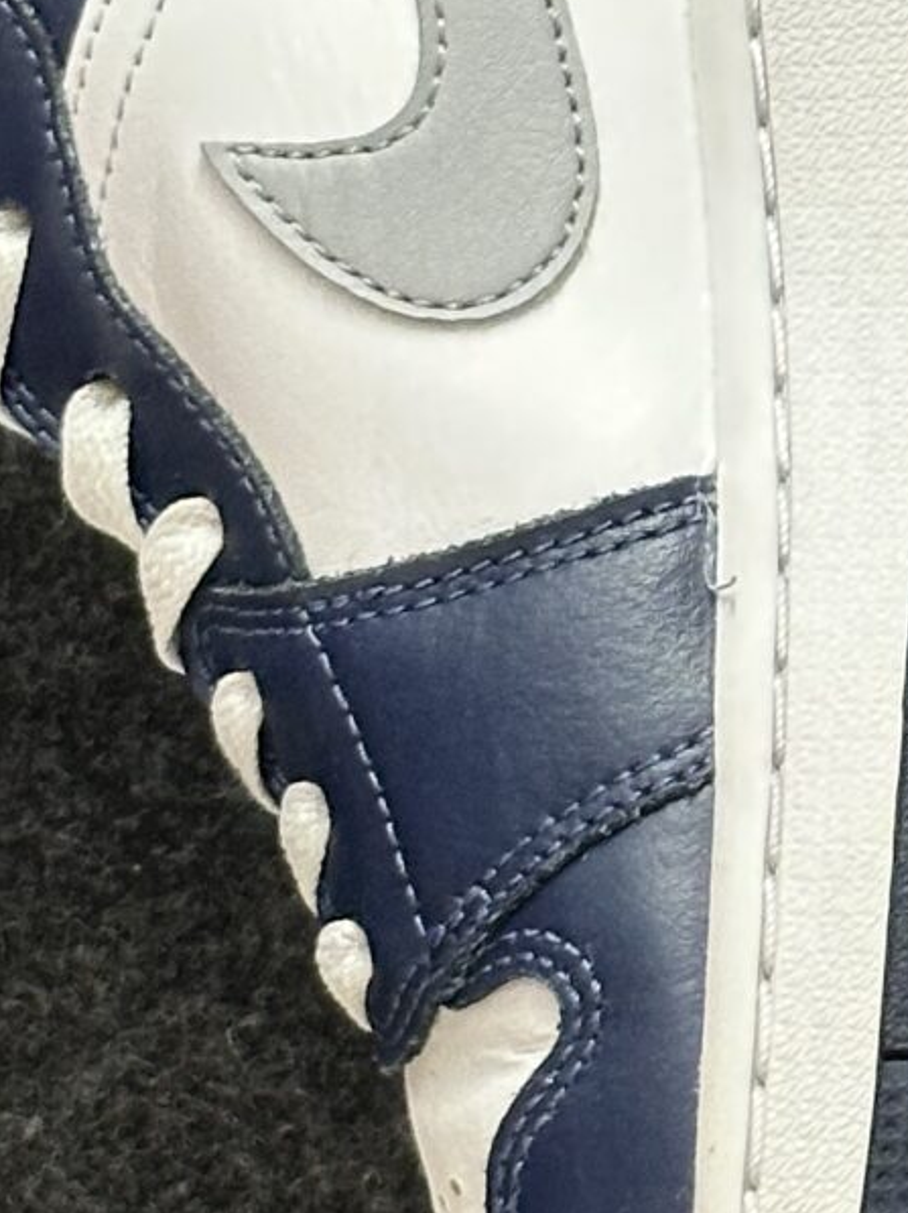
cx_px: 1101
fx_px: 7212
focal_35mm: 206
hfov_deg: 7.1
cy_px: 441
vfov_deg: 9.6
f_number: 1.78
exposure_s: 1/33
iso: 200
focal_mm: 6.86
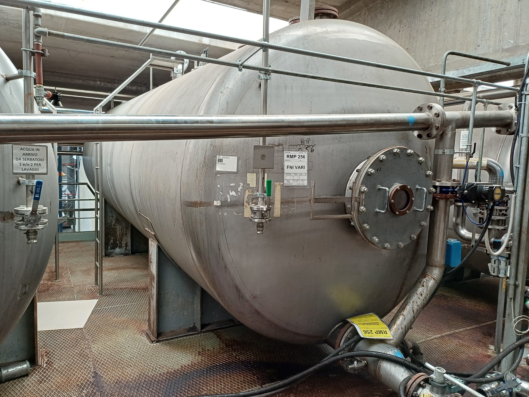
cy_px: 198
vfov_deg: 54.9
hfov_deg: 69.4
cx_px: 264
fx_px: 382
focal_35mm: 25
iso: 400
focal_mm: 4.65
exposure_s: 1/50
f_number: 1.8
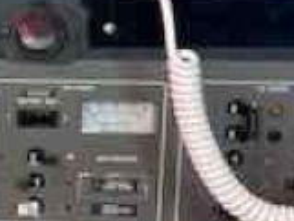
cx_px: -247
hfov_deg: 13.6
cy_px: 113
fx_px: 1096
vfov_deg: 11.5
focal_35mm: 129
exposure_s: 1/60
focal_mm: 4.2
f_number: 1.6
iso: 250
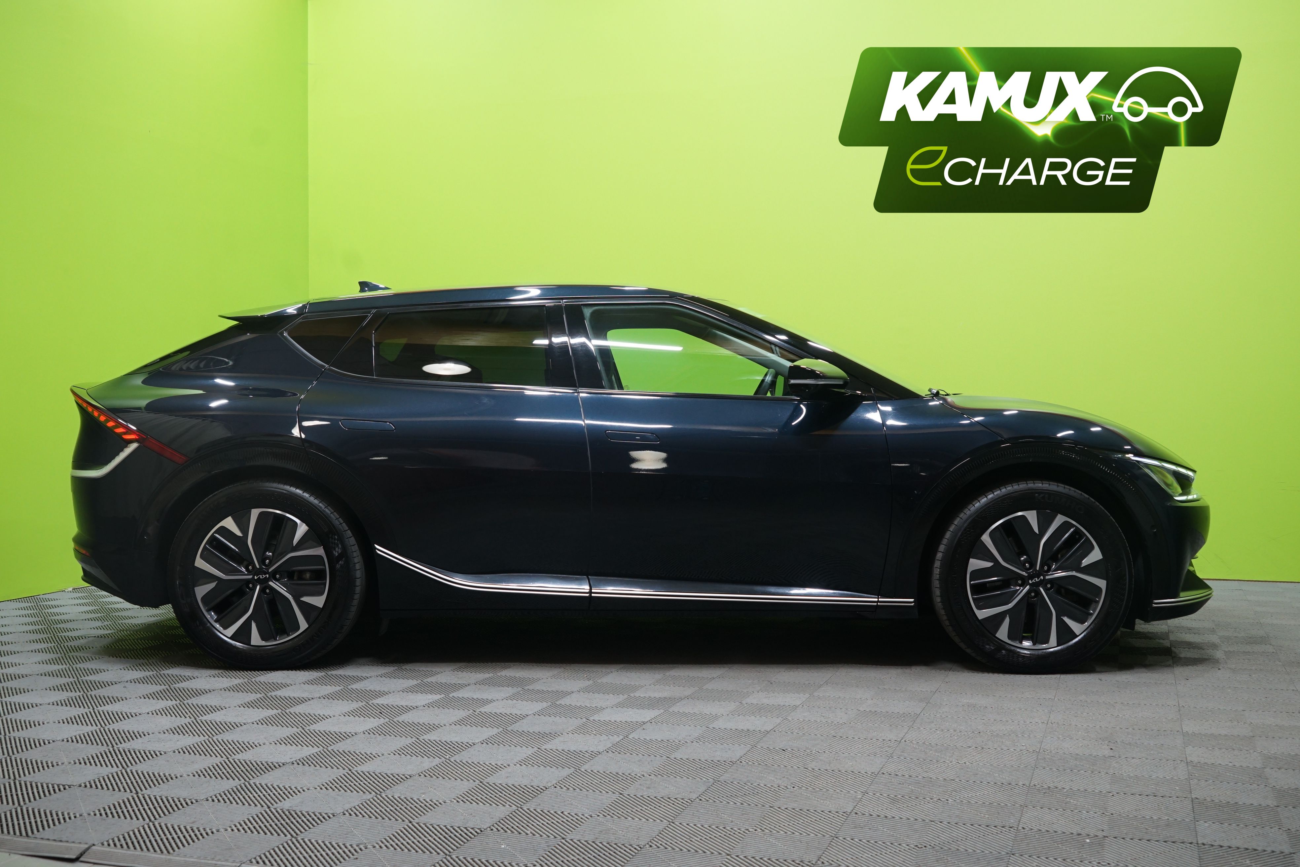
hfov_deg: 49.6
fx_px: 1408
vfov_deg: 34.2
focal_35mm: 39
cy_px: 434
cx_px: 650
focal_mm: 39
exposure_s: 1/20
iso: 800
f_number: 5.6
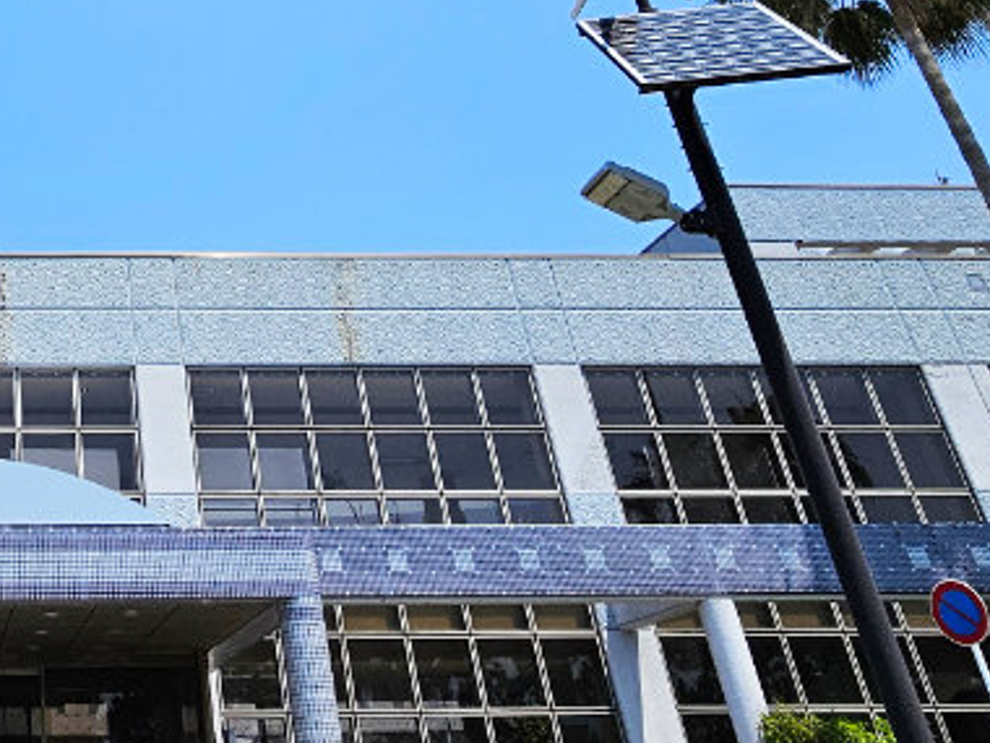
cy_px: -29
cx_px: -16
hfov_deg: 39.9
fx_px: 1173
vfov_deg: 31.9
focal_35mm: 41
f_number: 2.2
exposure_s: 1/3945
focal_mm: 2.2
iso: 50
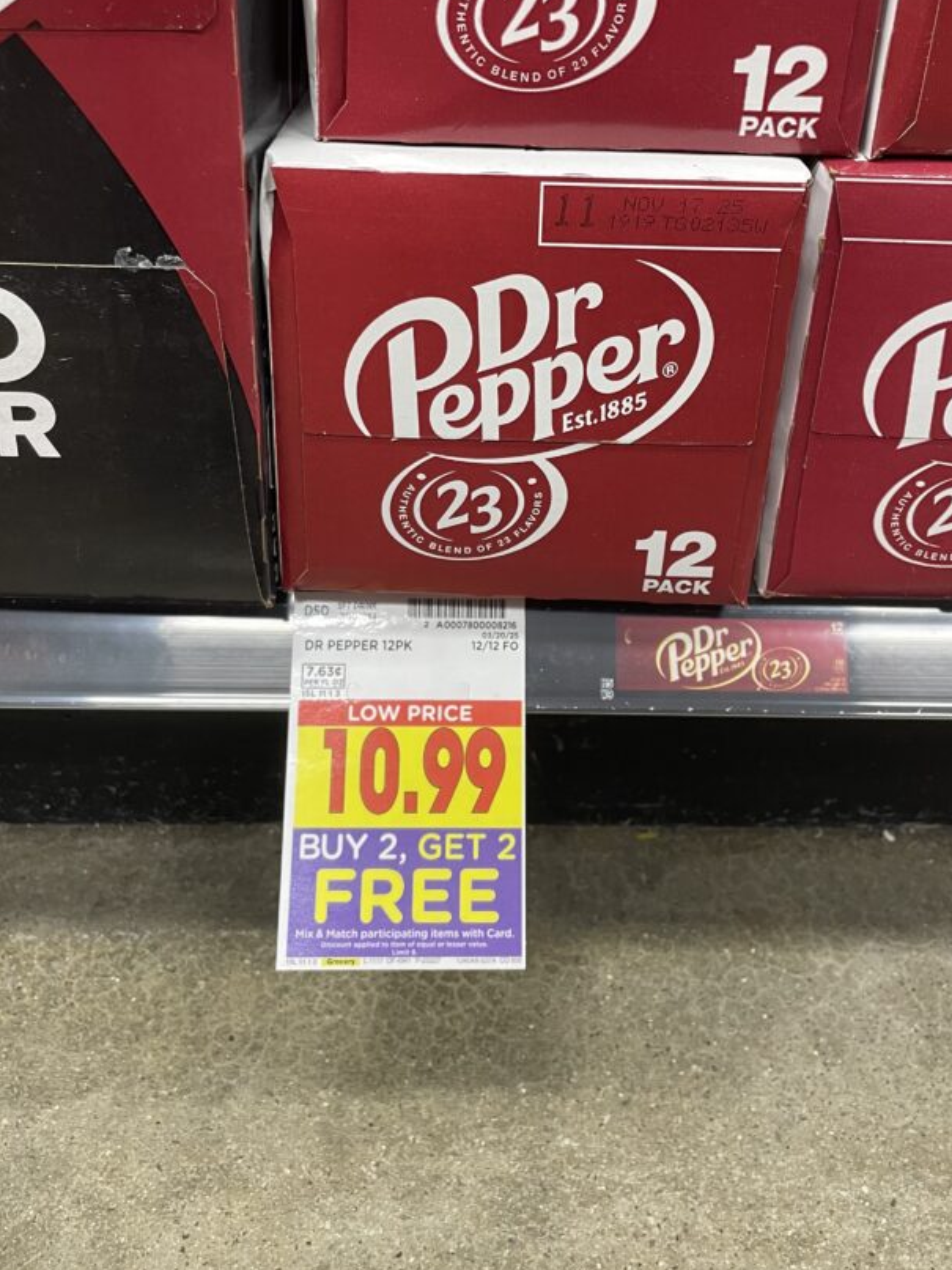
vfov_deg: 54.8
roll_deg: -1.5
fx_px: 1210
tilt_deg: -29.3
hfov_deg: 42.9
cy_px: 483
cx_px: 502
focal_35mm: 33
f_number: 1.6
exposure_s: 1/60
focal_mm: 4.2
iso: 160
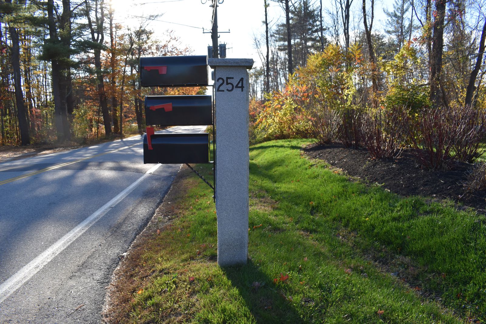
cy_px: 162
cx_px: 243
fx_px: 365
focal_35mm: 27
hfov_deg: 67.4
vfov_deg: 47.9
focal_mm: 18
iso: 320
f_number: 8
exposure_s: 1/250
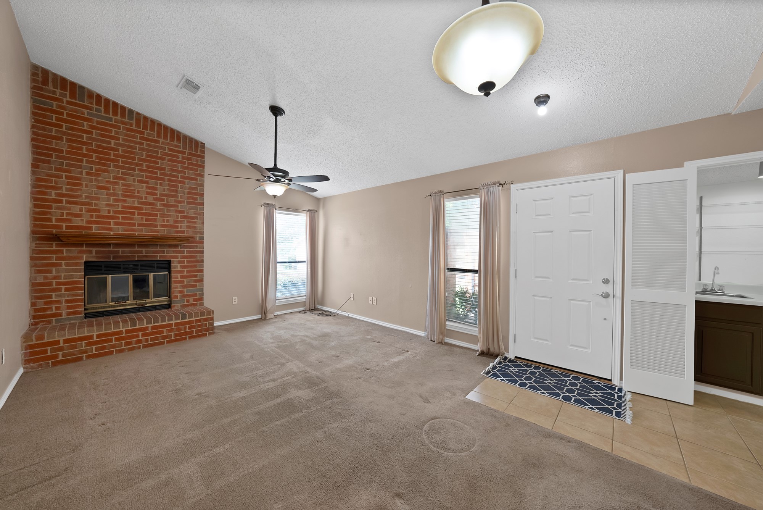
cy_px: 255
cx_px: 382
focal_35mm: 12
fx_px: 254
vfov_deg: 90.1
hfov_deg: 112.6
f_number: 9
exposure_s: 1/3
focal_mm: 12
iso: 640
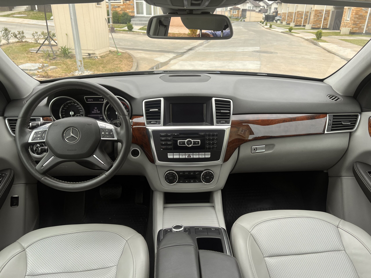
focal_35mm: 26
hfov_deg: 67.3
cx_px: 186
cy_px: 139
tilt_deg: -25.6
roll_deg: -0.8
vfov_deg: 53.1
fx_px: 279
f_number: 1.5
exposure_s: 1/1048
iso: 50
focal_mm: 5.7
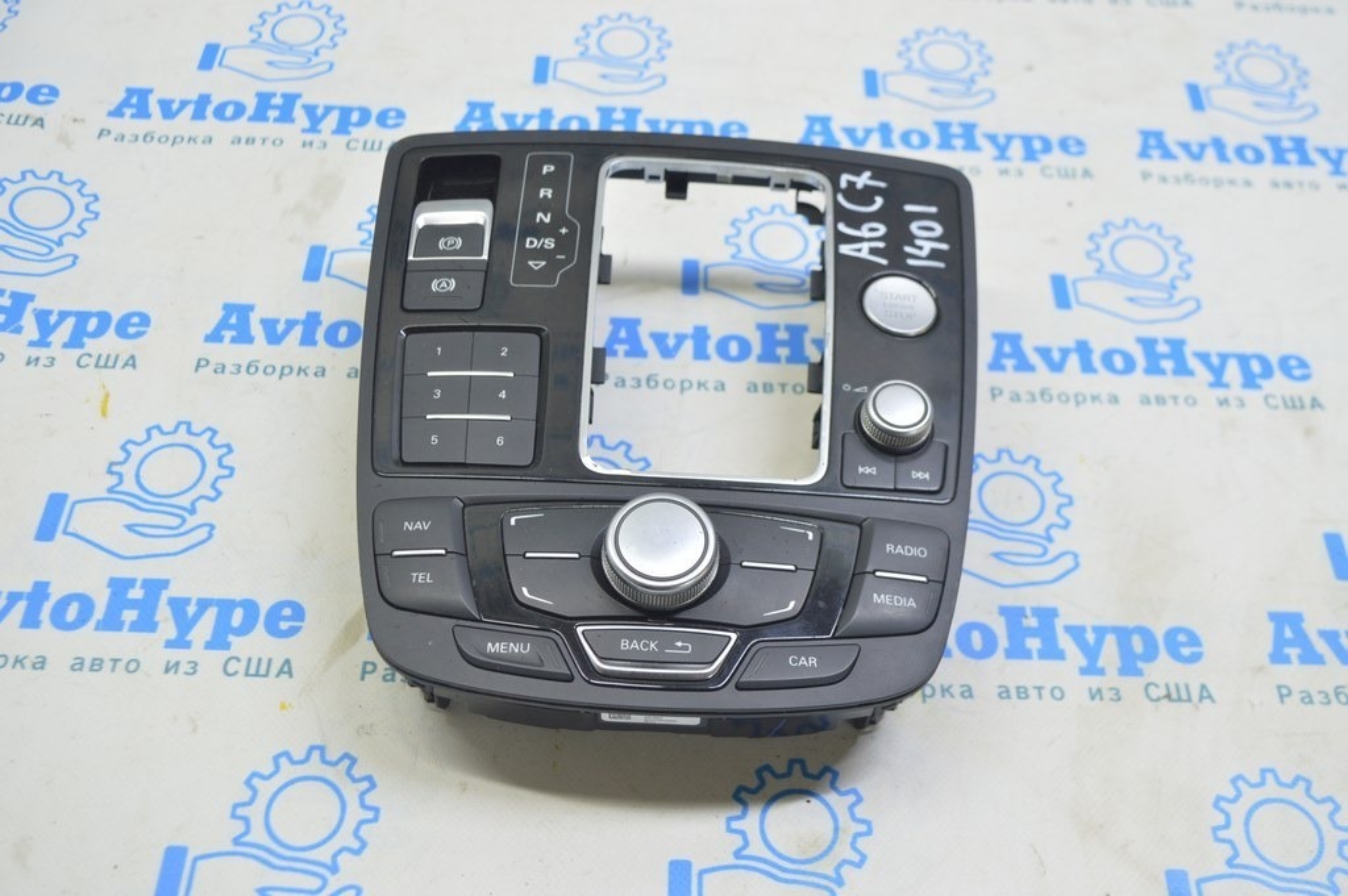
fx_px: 1459
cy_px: 448
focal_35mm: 39
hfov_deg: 49.6
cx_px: 674
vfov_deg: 34.2
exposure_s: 1/20
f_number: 5.6
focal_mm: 26
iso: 400
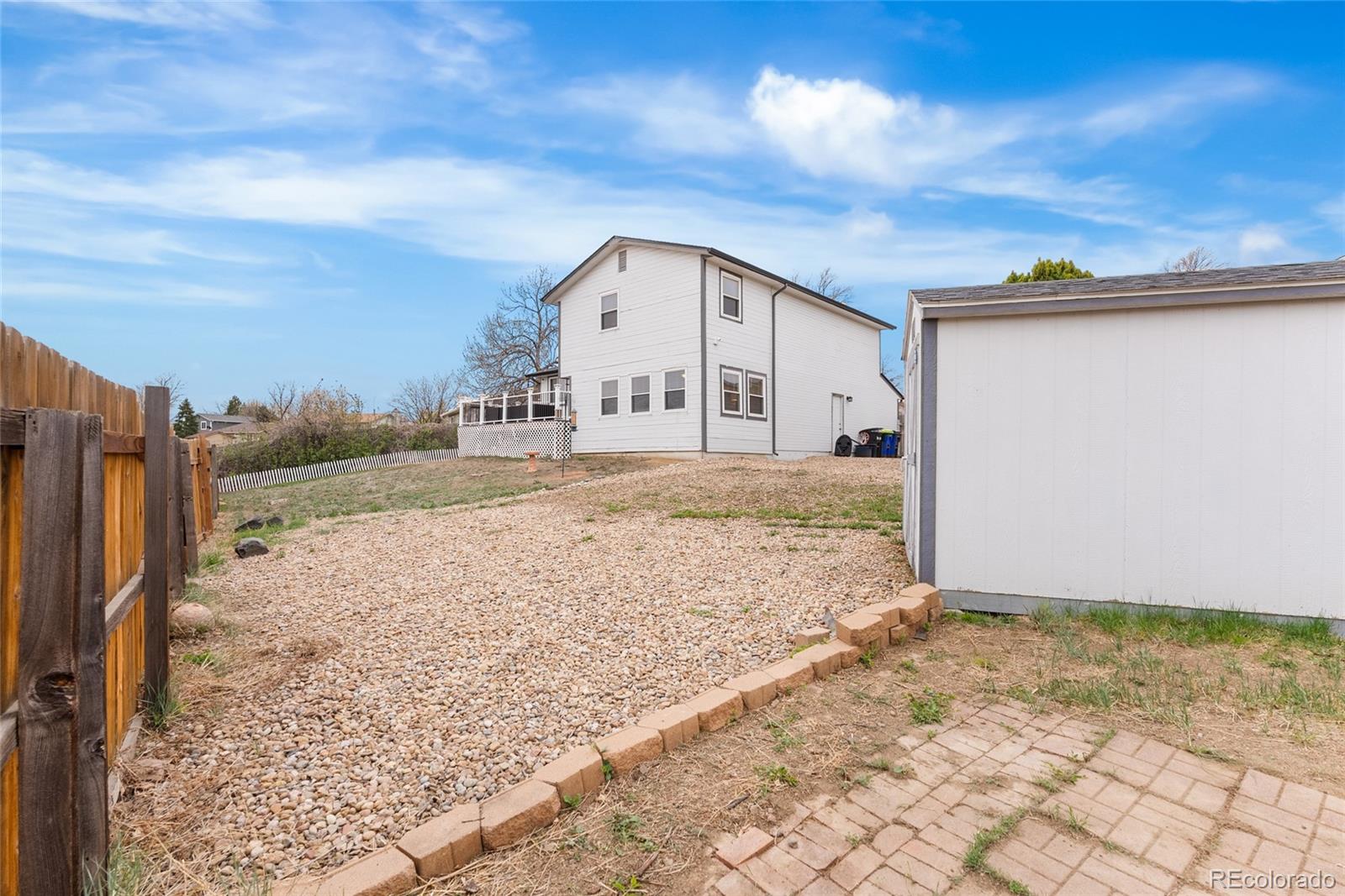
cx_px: 672
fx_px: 598
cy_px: 448
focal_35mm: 16
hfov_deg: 96.7
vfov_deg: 73.8
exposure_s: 1/80
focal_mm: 16
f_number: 8
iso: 200
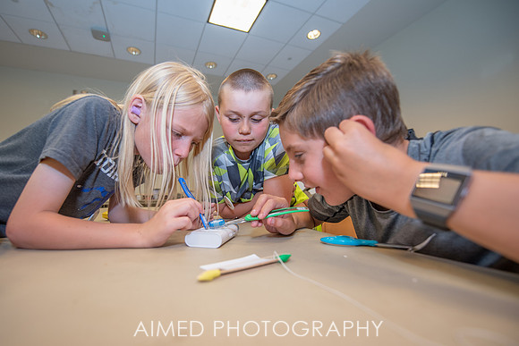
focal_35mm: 16
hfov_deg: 97.5
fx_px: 226
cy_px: 185
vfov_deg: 74.7
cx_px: 234
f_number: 2.8
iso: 400
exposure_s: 1/160
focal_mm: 14
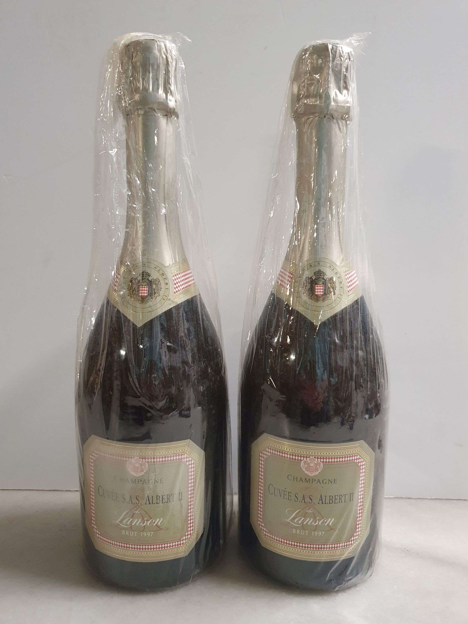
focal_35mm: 26
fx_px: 469
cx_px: 234
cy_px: 312
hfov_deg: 53.1
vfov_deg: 67.3
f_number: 1.5
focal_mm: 4.32
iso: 320
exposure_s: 1/50
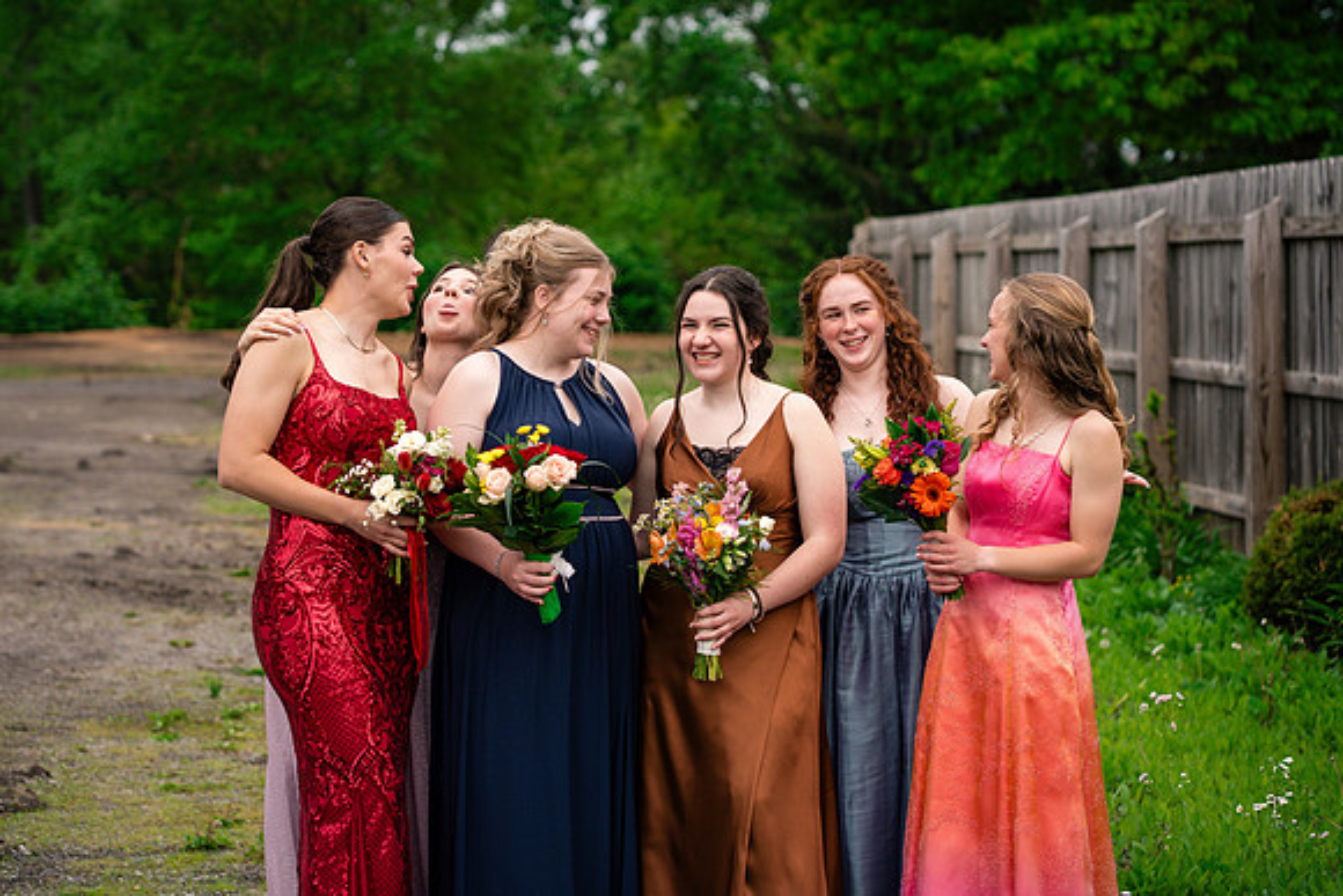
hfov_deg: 20.8
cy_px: 392
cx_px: 602
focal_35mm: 98
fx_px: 3656
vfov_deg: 14.0
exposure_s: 1/1000
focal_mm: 85
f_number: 3.5
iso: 400
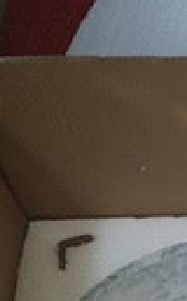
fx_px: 1170
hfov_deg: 7.8
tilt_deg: -60.5
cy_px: 368
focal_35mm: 143
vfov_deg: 14.2
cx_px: 571
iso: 25
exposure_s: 1/746
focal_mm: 4.15
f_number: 2.2
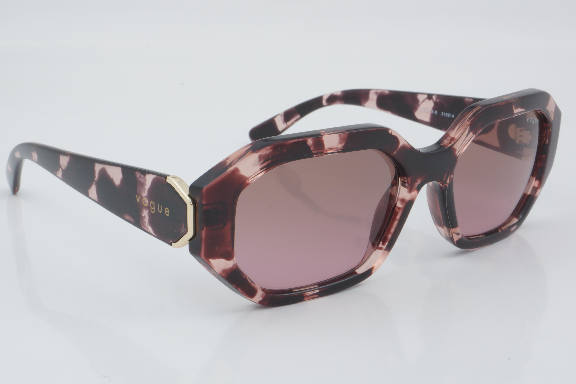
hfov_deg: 27.0
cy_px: 192
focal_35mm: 75
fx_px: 1200
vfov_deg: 18.2
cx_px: 288
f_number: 32
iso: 100
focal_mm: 50
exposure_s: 1/3
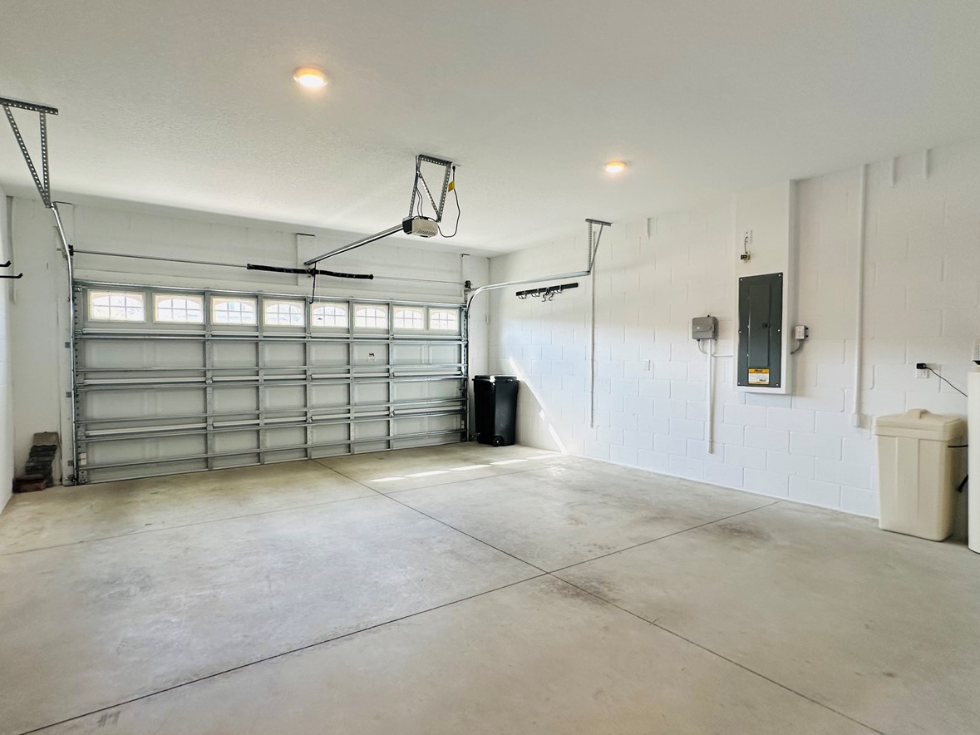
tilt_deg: -1.8
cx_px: 455
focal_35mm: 19
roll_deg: -0.4
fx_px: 538
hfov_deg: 84.5
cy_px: 374
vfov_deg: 68.7
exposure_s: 1/120
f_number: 2.2
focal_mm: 2.22
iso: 100
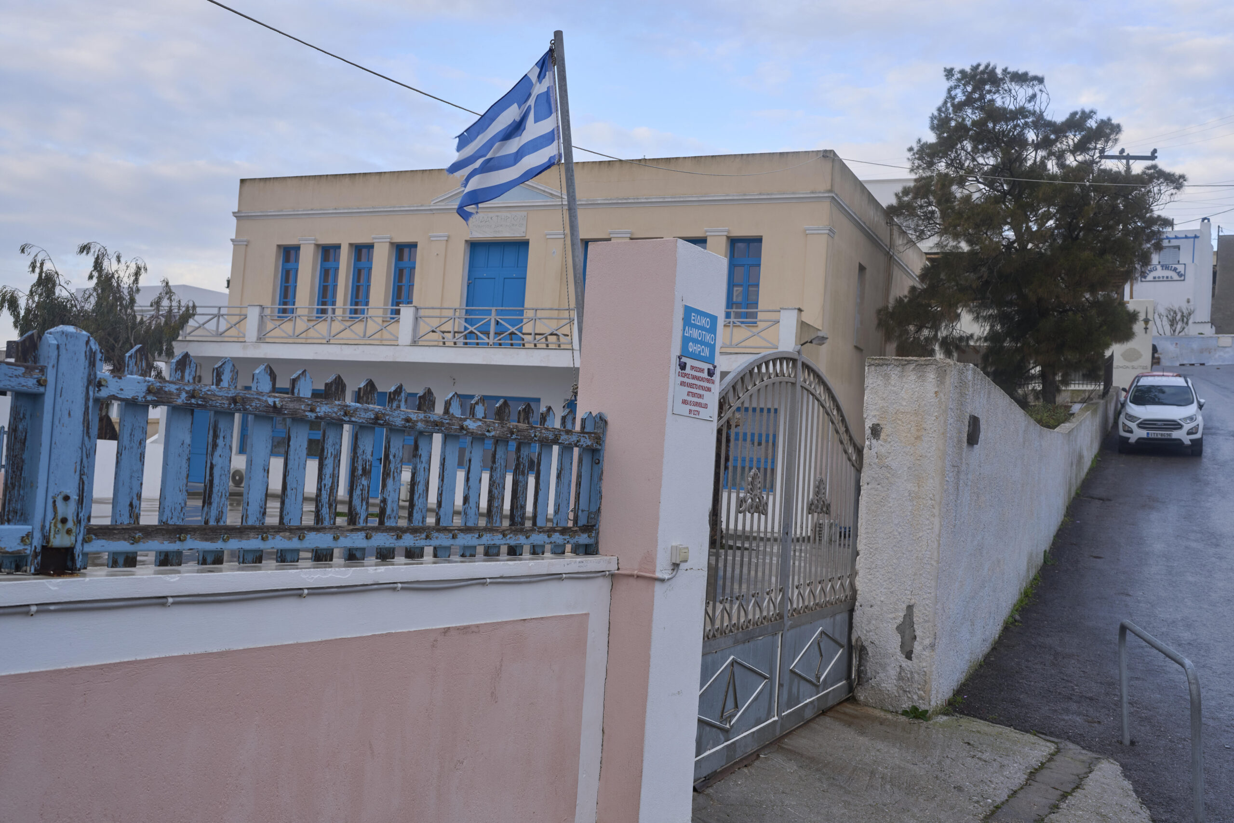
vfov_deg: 37.9
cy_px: 412
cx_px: 617
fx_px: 1200
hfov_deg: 54.4
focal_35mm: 35
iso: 250
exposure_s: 1/160
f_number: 5.6
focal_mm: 35
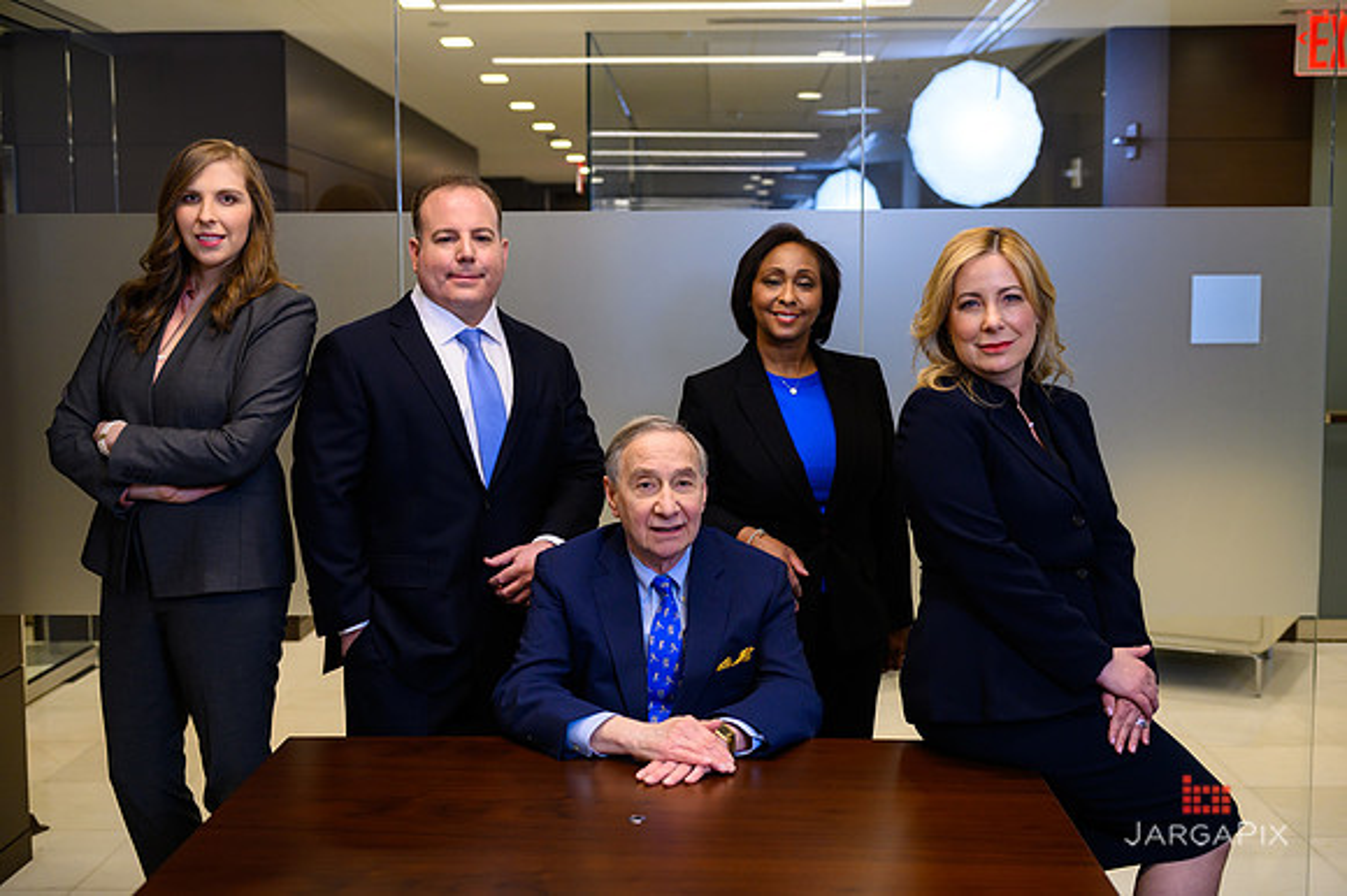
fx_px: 1645
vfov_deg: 30.5
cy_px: 448
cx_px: 674
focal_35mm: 44
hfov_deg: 44.5
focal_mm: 44
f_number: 4
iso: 500
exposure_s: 1/200
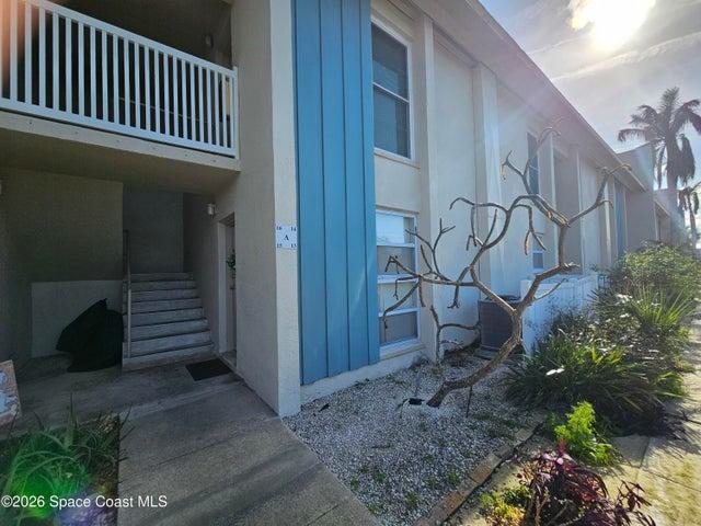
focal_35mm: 13
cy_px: 263
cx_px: 350
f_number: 2.2
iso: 50
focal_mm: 2.2
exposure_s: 1/1819
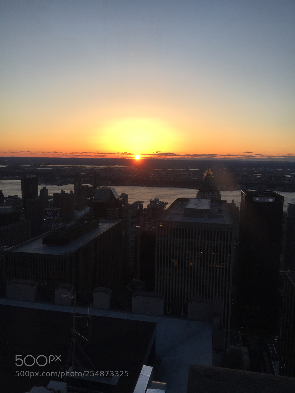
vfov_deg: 61.7
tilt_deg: -5.3
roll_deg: -1.6
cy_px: 196
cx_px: 148
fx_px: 330
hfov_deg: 48.2
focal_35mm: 29
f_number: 2.2
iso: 32
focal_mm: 4.15
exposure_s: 1/363
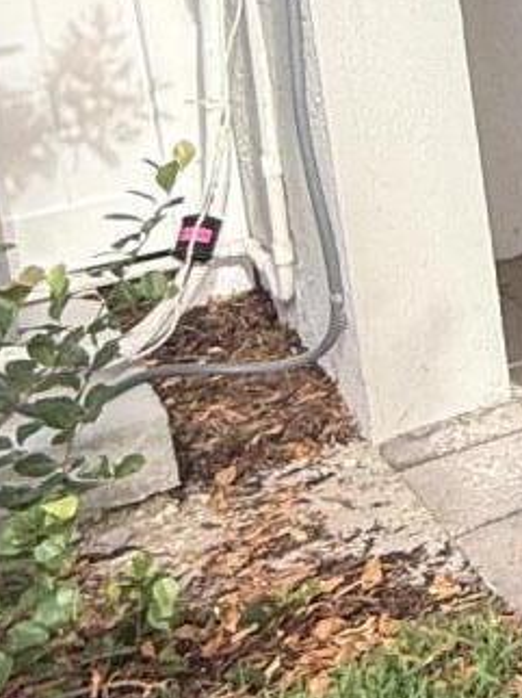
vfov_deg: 21.4
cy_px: -65
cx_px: 1445
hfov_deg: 11.7
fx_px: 1752
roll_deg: +2.4
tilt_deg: -10.0
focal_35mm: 87
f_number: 2.2
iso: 50
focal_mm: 2.22
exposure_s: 1/273
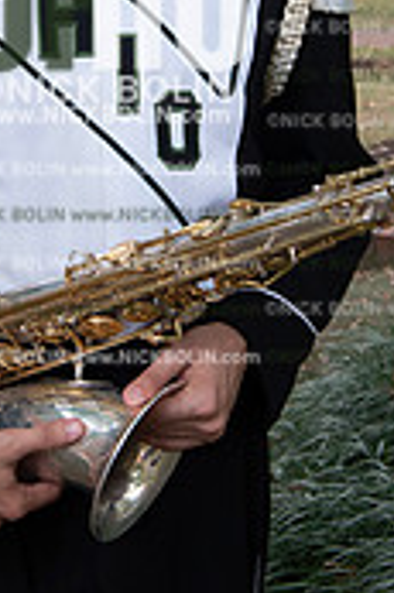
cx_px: 103
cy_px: 27
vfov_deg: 19.2
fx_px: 1711
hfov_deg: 13.1
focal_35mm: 104
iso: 800
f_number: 8
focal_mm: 40
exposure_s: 1/100
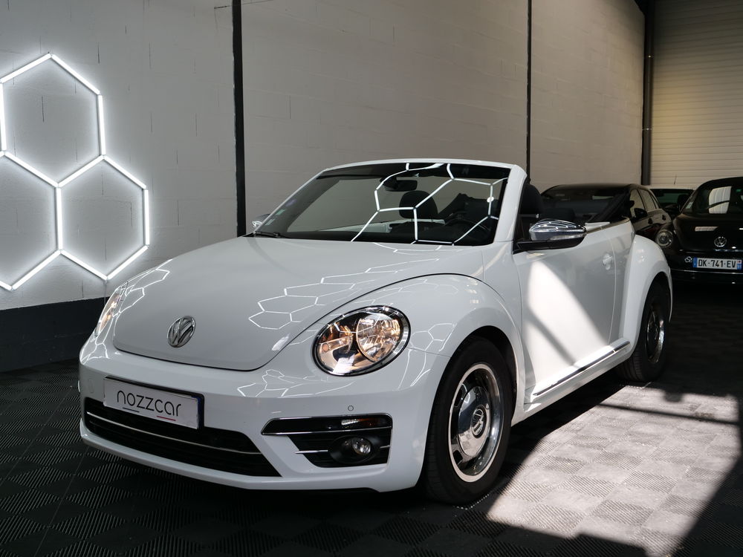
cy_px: 278
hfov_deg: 49.0
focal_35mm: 38
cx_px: 372
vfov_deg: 37.7
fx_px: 816
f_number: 3.9
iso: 200
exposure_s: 1/80
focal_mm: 19
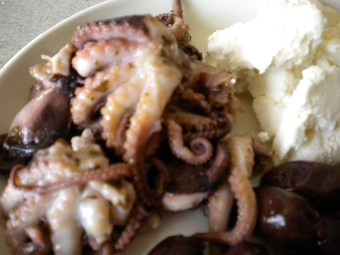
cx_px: 170
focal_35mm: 35
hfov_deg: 52.6
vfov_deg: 40.7
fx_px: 344
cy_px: 128
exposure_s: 1/40.6
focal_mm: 6.3
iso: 400
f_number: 3.1
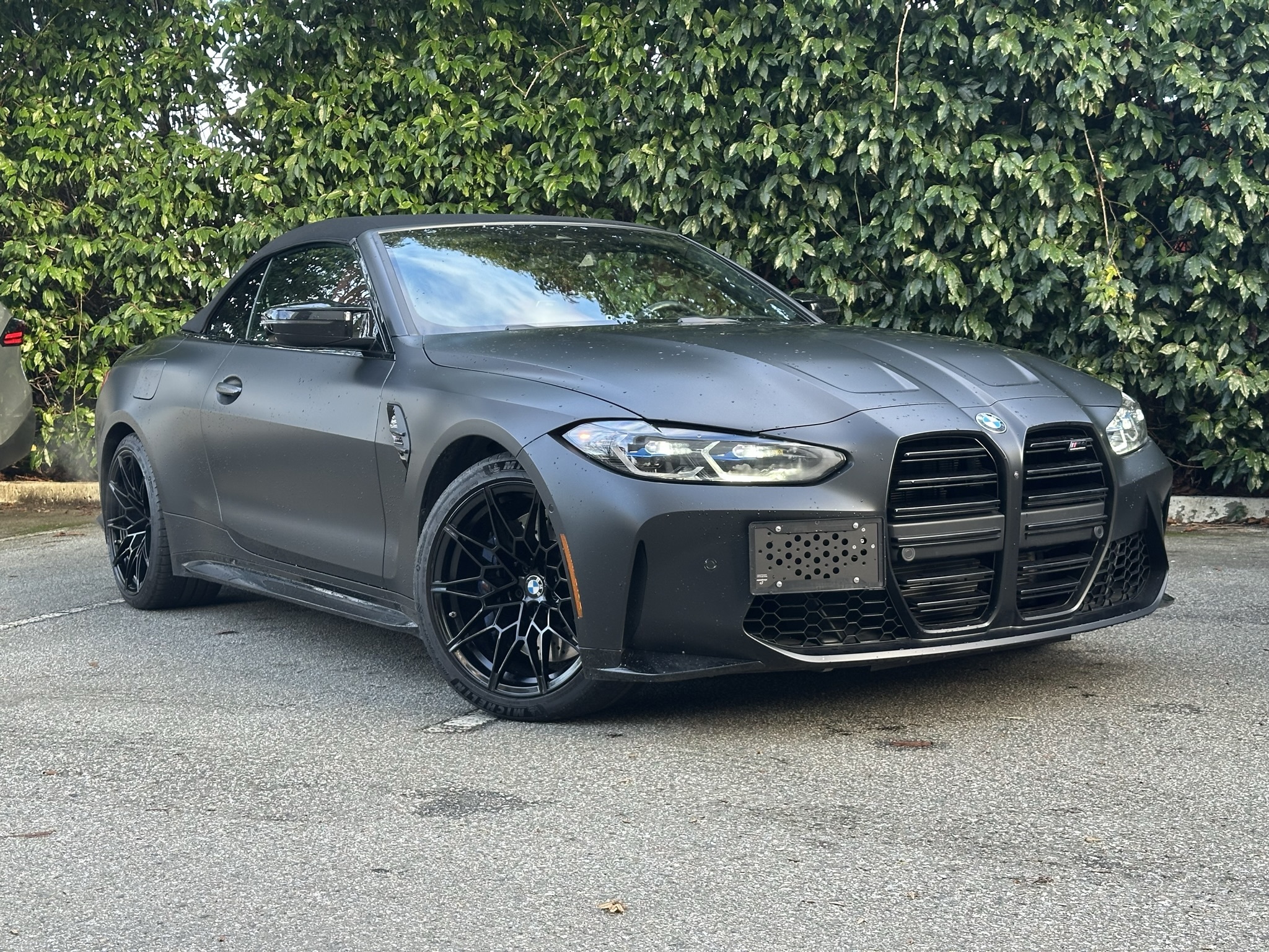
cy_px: 476
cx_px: 634
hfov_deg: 39.7
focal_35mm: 48
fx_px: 1760
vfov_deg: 30.3
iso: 64
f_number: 1.78
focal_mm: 6.86
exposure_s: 1/121
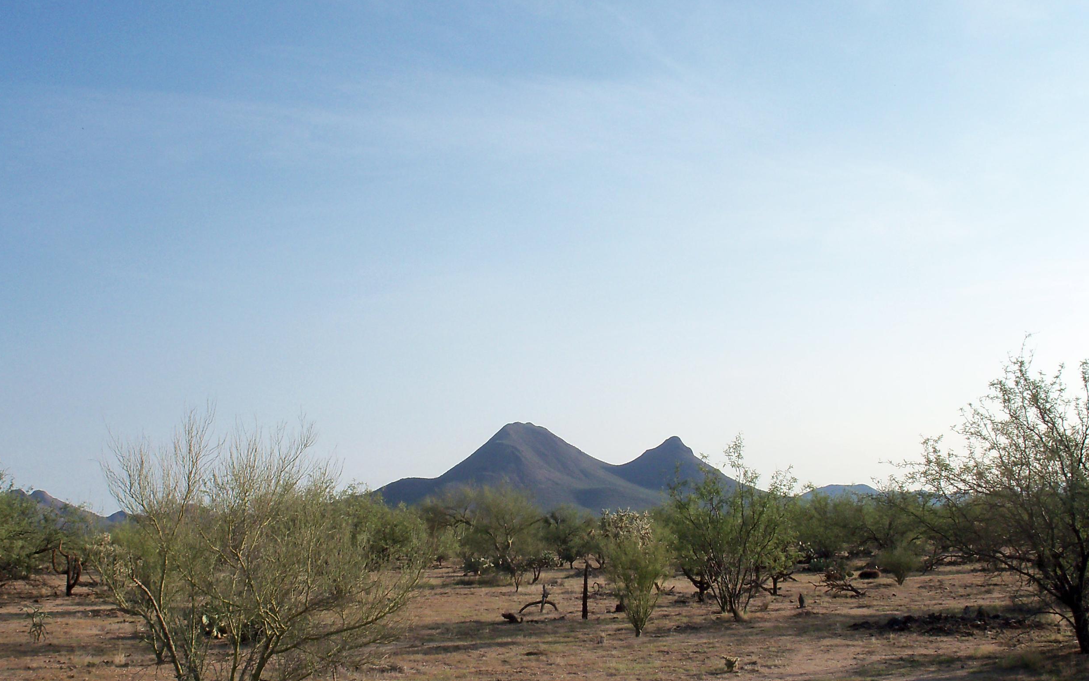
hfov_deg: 44.2
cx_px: 454
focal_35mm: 45
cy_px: 430
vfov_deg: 28.5
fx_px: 1336
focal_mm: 6.3
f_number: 5.5
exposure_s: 1/320
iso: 80
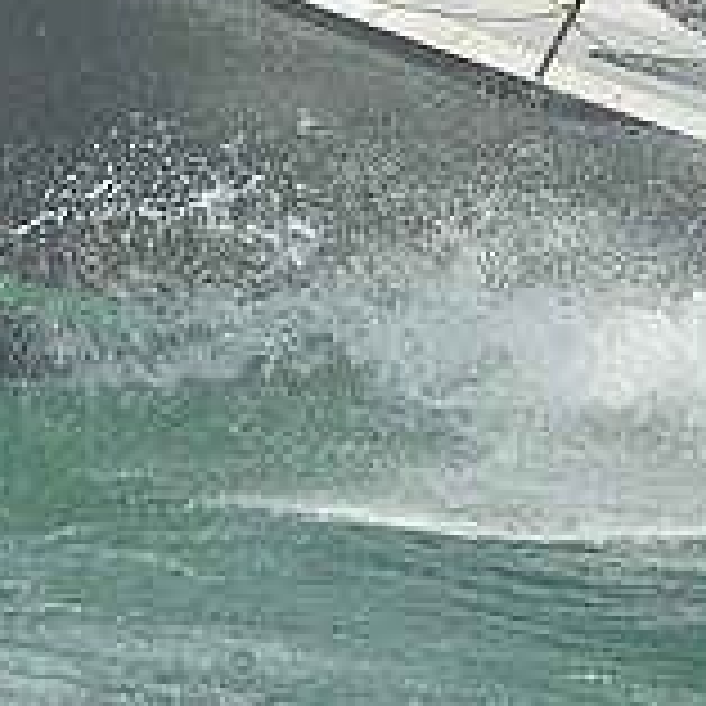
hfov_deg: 5.6
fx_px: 7268
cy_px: 7
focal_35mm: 315
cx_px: 486
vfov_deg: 5.5
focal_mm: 100
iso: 320
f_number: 8
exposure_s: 1/1250
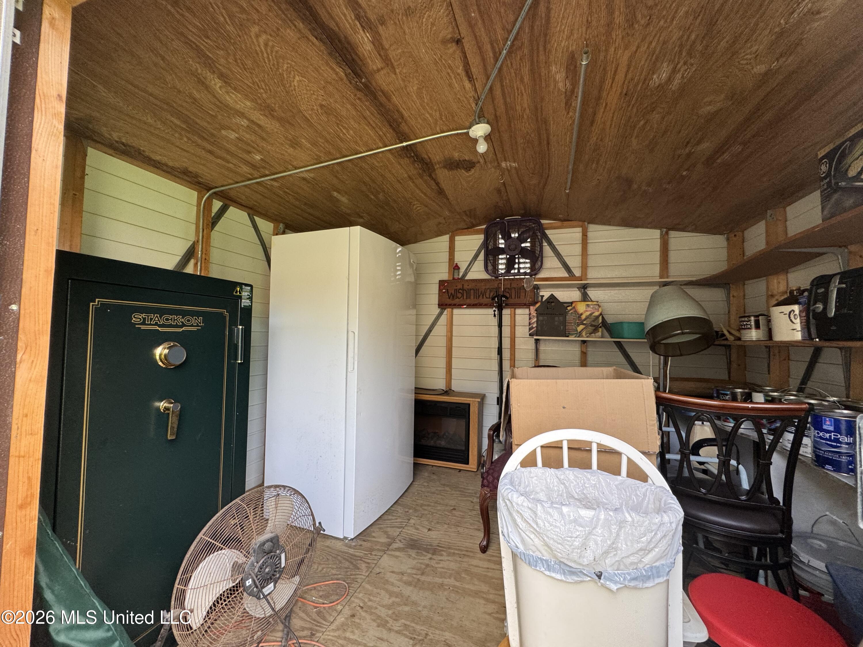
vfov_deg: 85.7
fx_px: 349
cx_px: 432
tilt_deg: +2.5
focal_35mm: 14
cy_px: 324
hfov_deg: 102.1
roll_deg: -0.9
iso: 125
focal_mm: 2.22
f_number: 2.2
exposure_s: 1/99
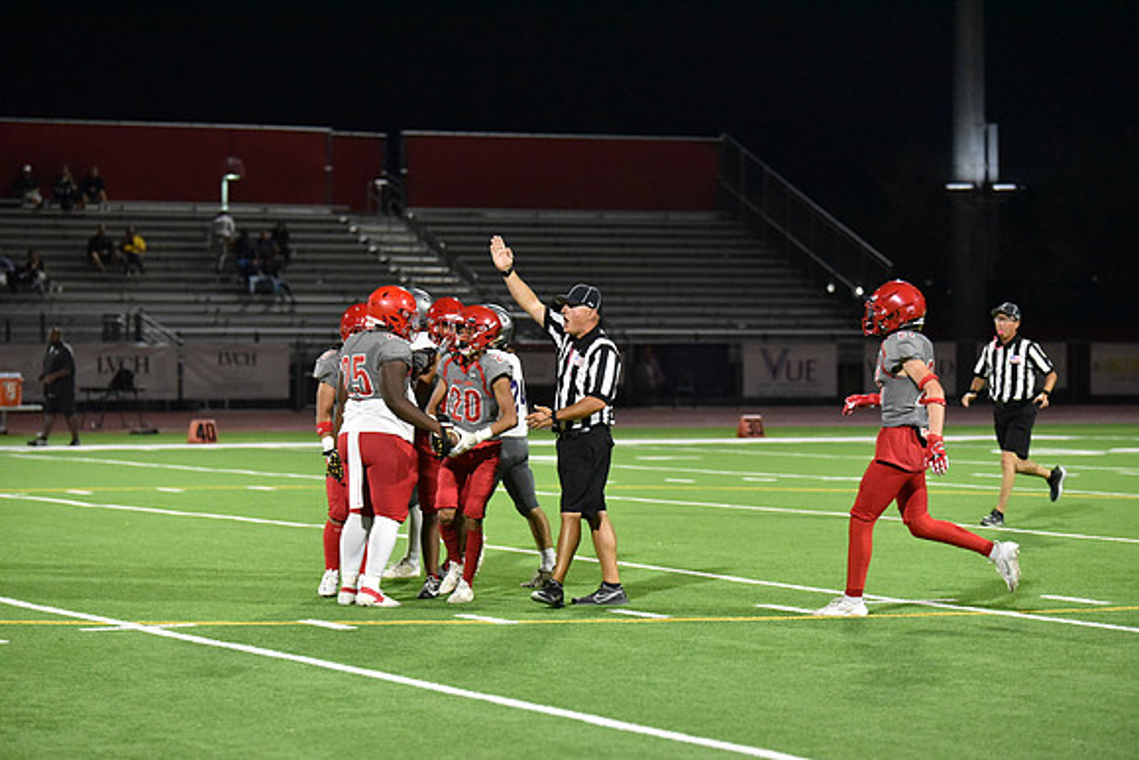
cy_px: 380
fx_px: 3956
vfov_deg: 11.0
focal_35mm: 125
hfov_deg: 16.4
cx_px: 570
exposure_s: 1/1000
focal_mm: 125
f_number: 2.8
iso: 10000
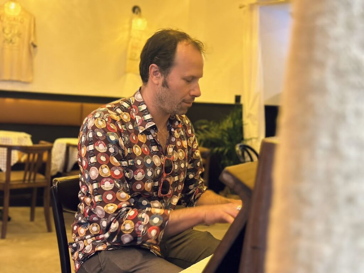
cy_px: 136
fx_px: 505
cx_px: 182
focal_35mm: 48
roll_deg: -2.4
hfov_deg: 39.7
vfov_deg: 30.3
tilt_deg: -3.8
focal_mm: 6.86
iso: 800
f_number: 1.78
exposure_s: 1/33
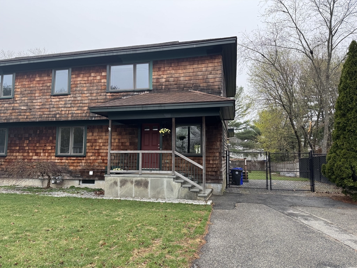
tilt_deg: +5.2
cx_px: 178
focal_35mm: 24
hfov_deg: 71.6
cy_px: 134
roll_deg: -0.5
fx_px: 248
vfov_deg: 56.8
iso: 80
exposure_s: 1/627
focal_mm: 6.76
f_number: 1.78
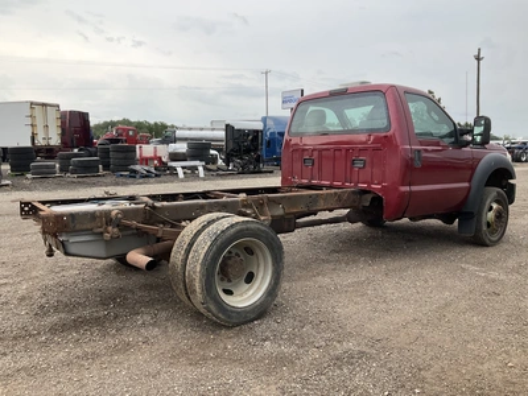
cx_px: 264
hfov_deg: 61.7
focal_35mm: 29
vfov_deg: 48.2
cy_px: 198
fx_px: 442
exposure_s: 1/613
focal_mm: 3
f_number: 1.8
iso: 25
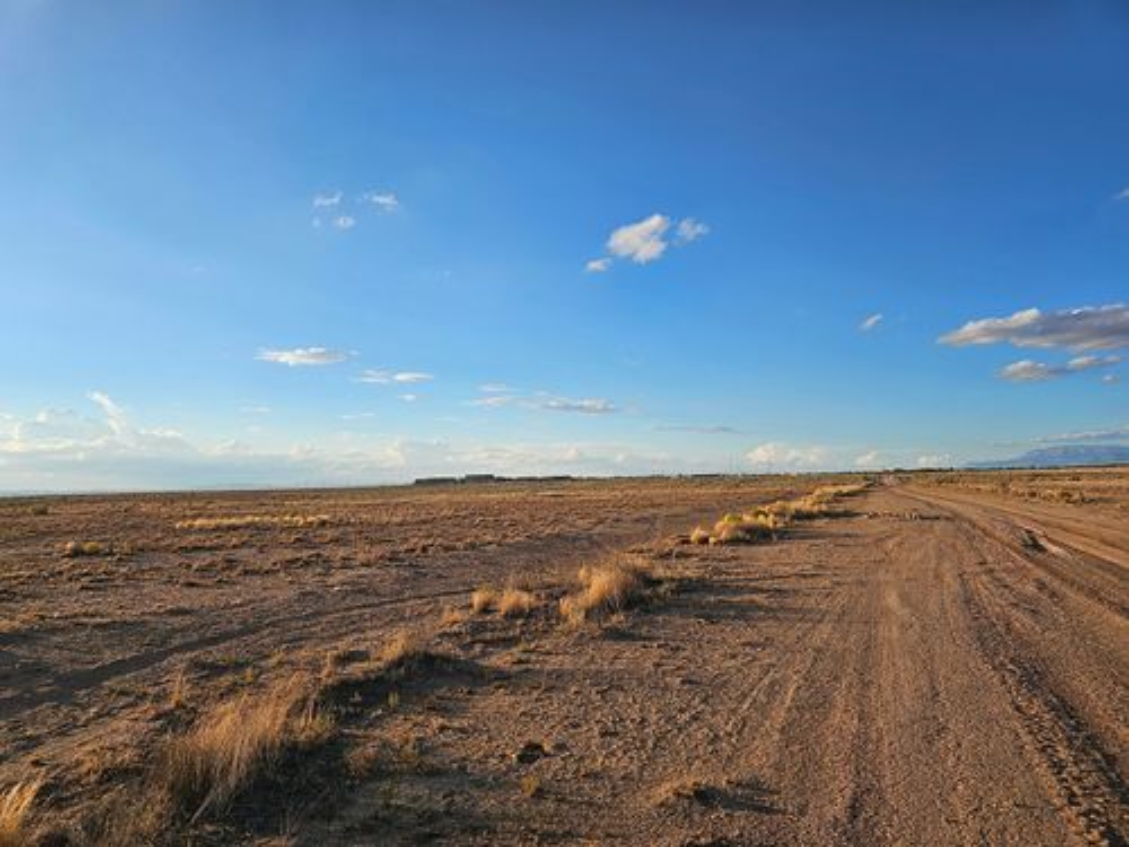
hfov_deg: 73.9
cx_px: 564
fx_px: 750
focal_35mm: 23
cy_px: 424
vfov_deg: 58.9
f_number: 1.7
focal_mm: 6.3
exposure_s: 1/1290
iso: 16
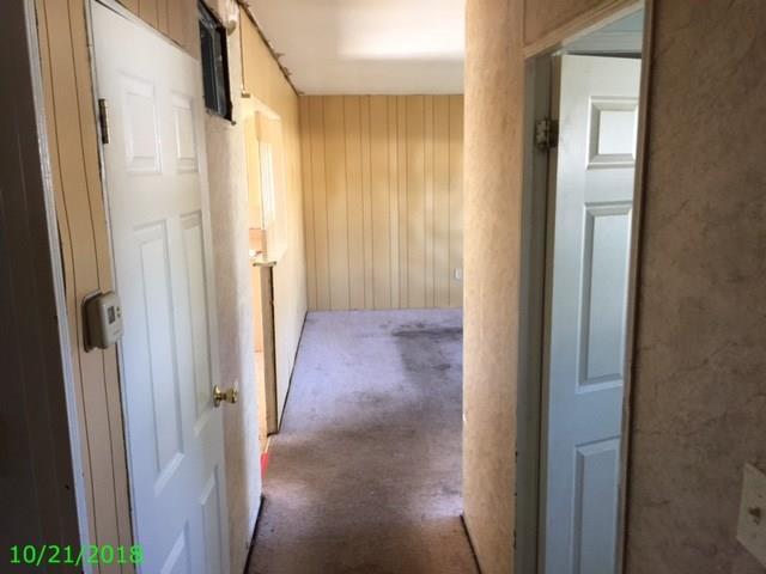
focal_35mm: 29
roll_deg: +1.9
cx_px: 383
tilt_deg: -5.2
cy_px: 287
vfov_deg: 48.2
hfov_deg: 61.7
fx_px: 642
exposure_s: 1/30
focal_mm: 4.15
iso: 50
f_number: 2.2
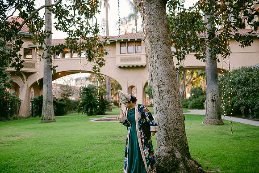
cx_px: 130
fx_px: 252
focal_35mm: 35
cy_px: 86
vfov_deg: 37.8
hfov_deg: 54.5
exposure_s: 1/1600
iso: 1000
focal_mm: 35
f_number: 1.4
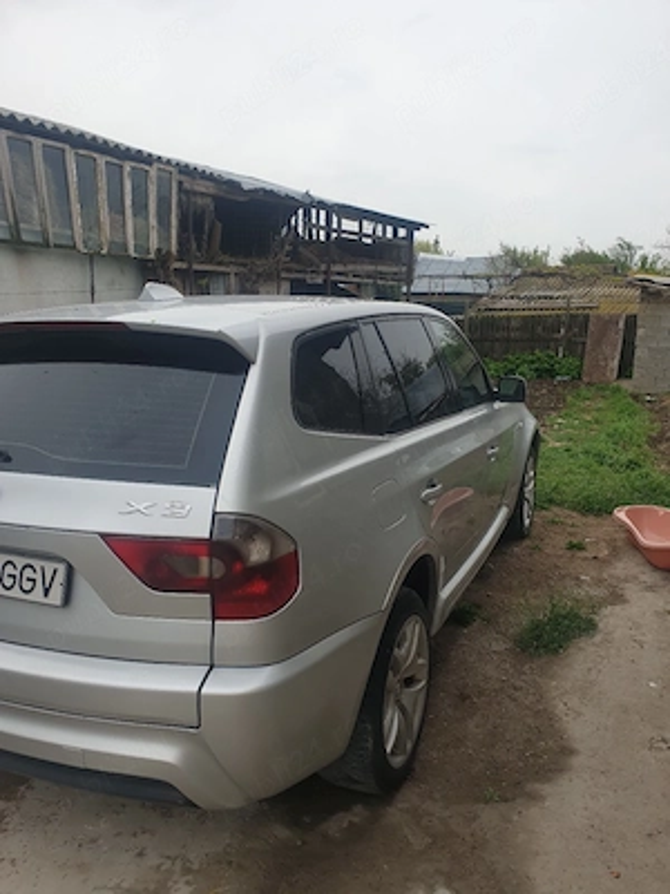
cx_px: 335
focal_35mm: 26
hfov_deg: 53.1
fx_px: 671
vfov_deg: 67.3
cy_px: 447
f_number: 2.4
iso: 50
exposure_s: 1/100
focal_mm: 4.3
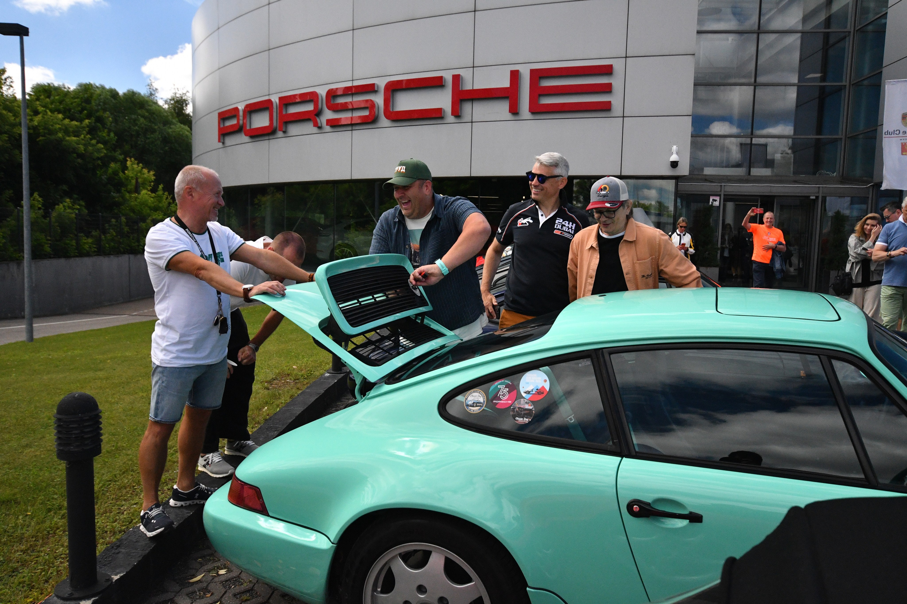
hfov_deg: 61.9
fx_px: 756
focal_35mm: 30
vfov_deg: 43.6
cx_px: 454
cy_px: 302
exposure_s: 1/2000
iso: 2000
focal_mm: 20
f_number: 5.6
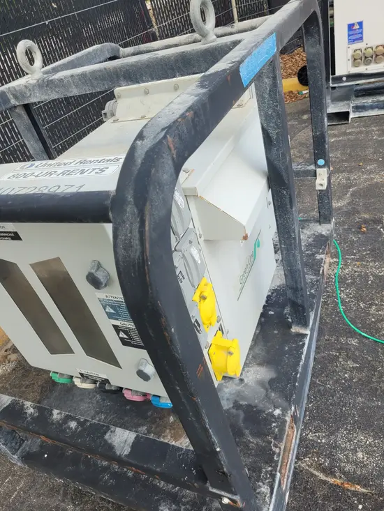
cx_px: 192
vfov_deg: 67.3
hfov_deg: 53.1
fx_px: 384
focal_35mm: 26
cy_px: 256
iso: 40
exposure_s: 1/508
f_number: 1.8
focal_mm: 5.4
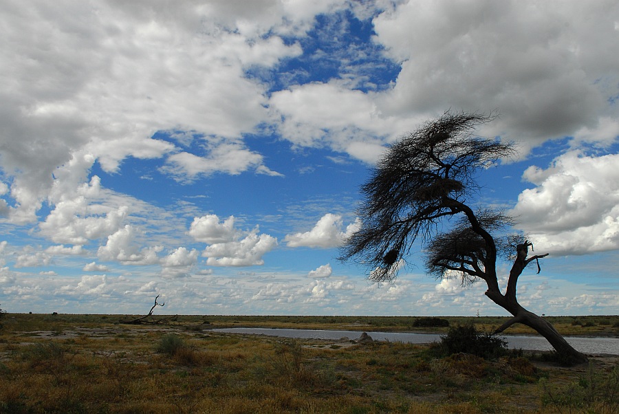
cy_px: 207
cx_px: 310
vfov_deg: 50.5
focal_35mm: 26
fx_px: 439
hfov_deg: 70.4
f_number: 14
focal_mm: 17
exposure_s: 1/400
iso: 400
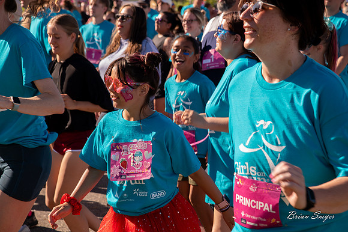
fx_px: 987
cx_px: 174
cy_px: 116
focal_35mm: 102
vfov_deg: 13.4
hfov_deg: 20.0
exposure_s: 1/250
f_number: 8
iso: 200
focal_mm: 98
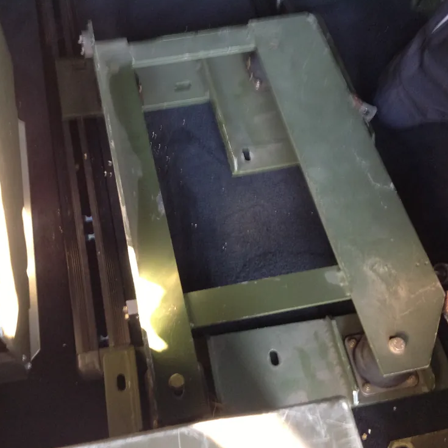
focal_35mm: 42
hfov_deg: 40.0
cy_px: 226
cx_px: 197
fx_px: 615
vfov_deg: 40.0
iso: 160
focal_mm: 4.28
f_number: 2.4
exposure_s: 1/15
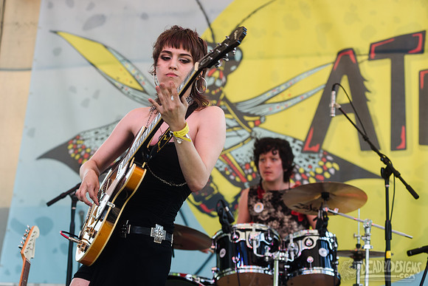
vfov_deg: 15.2
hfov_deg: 22.7
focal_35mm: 90
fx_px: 1068
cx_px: 188
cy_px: 133
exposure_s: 1/250
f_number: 5
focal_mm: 80
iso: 250
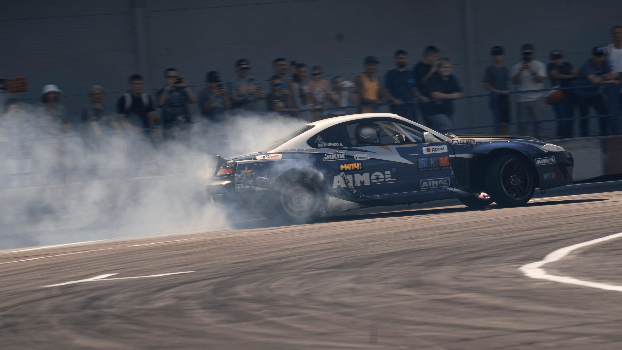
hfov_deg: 6.9
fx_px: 5183
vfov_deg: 3.9
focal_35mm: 314
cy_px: 145
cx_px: 311
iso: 100
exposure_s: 1/125
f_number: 11
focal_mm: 200
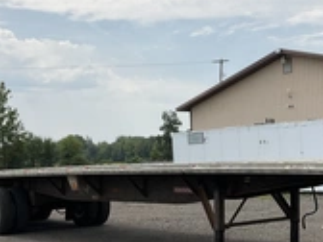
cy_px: 184
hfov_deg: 27.6
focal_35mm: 69
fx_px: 644
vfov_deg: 21.1
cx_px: 258
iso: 25
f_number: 1.8
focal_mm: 3
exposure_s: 1/2801
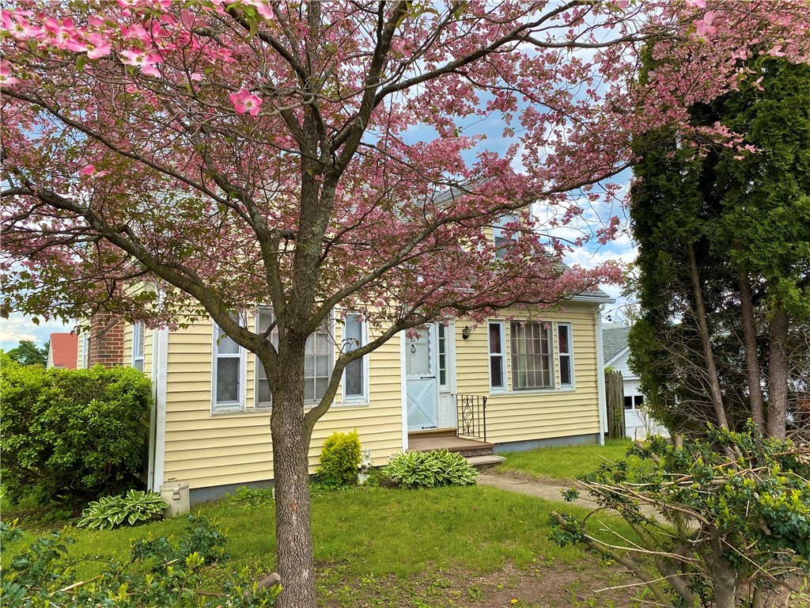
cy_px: 304
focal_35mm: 26
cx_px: 405
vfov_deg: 53.1
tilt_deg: +4.9
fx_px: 608
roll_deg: +0.5
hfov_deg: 67.3
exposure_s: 1/788
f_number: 1.8
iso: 32
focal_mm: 4.25
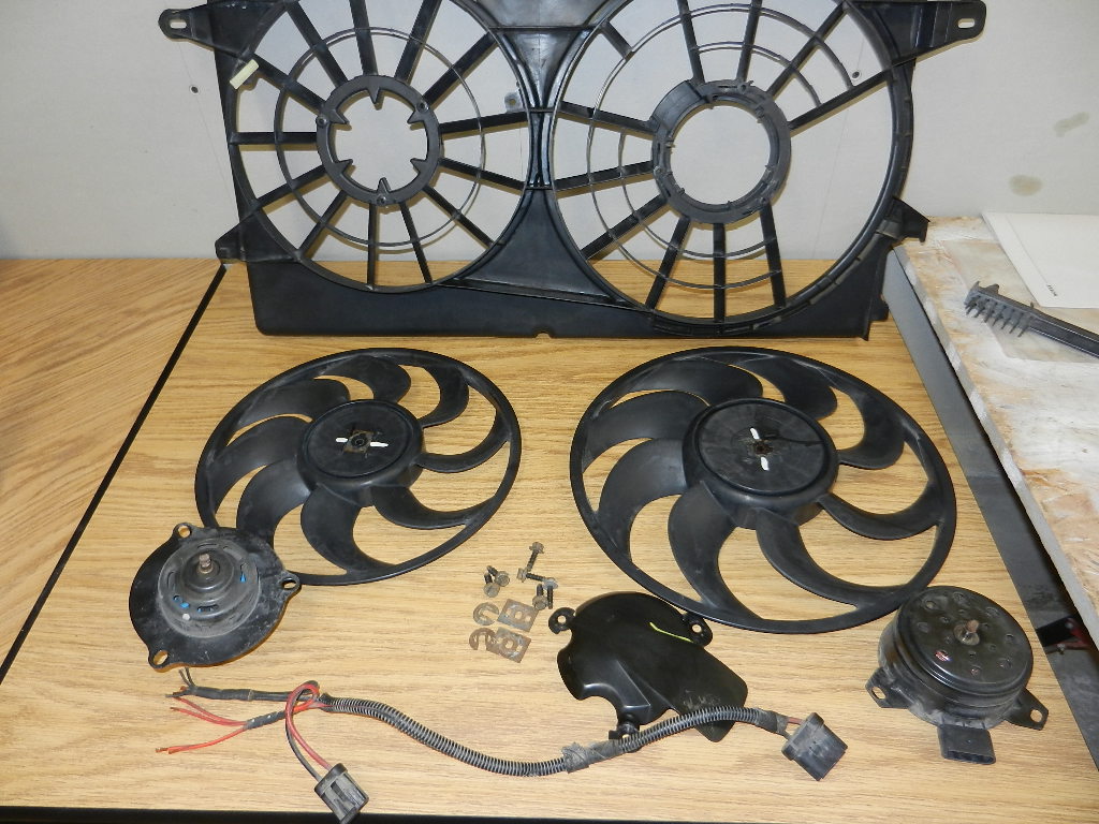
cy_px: 412
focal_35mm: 25
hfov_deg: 69.4
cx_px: 550
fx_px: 794
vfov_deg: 54.9
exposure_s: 1/30
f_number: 3.5
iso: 200
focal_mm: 4.5
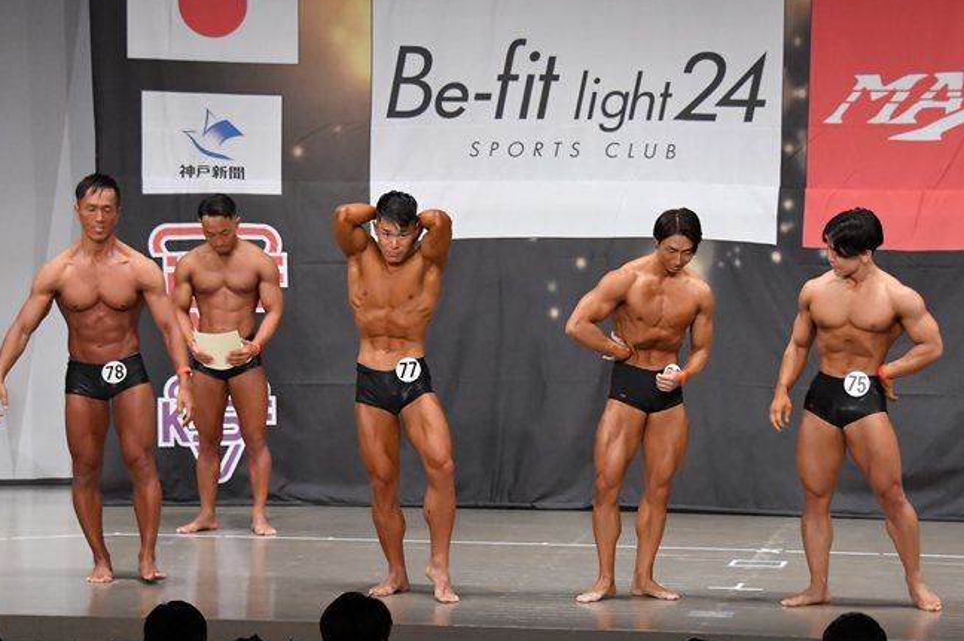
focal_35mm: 152
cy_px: 364
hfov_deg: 13.5
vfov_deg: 9.0
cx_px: 514
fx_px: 4067
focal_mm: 85
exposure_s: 1/400
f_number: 5.6
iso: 6400
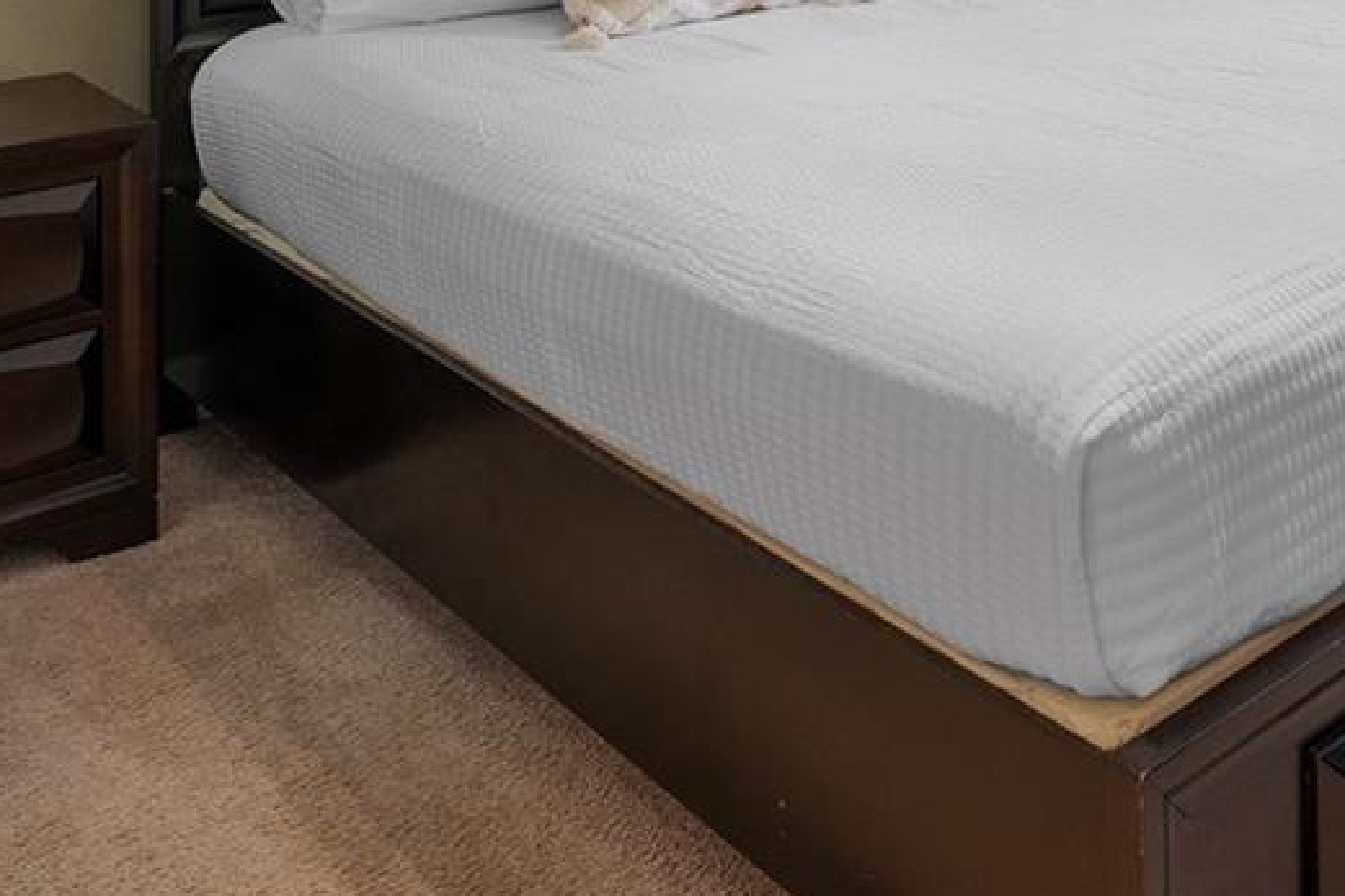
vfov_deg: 25.9
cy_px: -318
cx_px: 1020
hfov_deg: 43.9
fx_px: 1606
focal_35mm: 43
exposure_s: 1/6
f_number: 8
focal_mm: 14
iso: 320
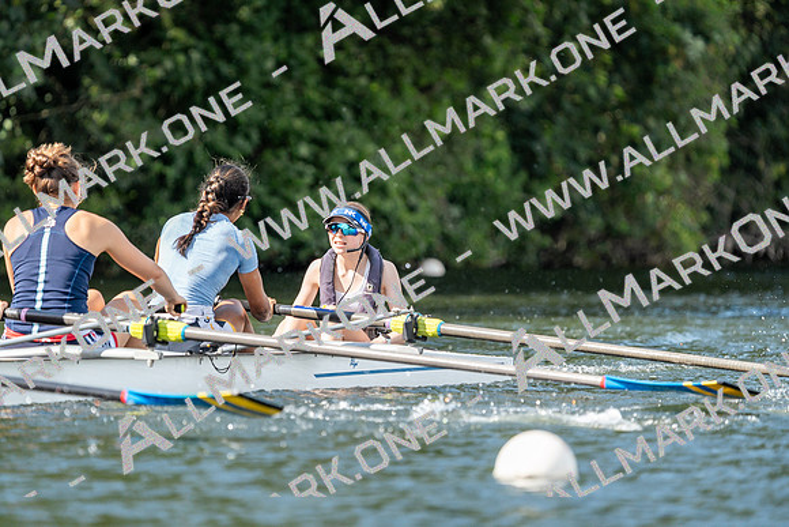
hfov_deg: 4.6
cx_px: 394
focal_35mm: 444
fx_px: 9733
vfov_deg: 3.1
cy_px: 264
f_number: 6.3
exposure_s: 1/2000
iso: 800
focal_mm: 444
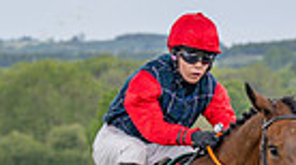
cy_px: 444
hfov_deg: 4.3
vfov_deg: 2.4
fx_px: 3901
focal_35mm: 498
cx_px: 94
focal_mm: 70
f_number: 4
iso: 400
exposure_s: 1/1600
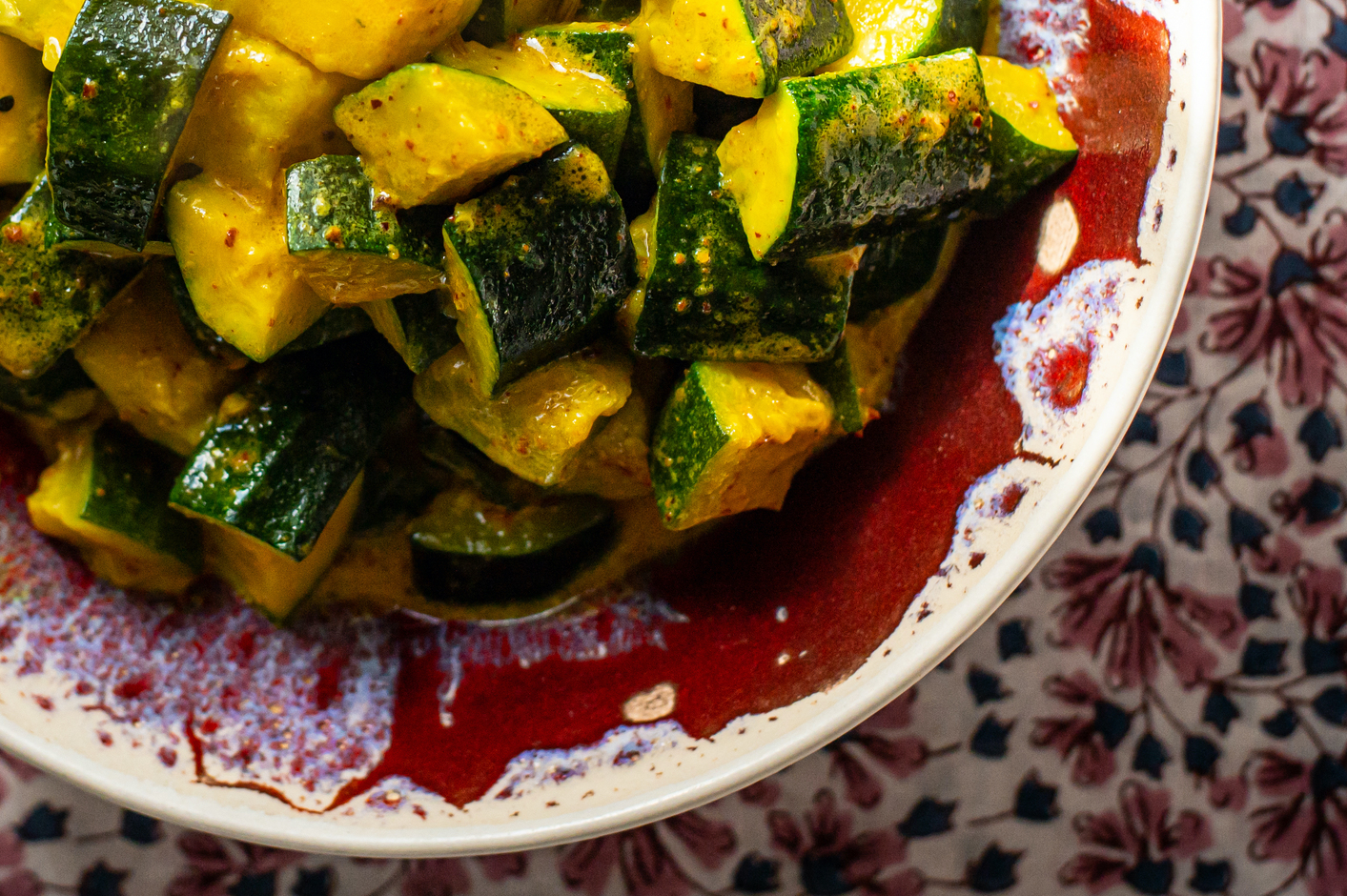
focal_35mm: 107
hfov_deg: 19.0
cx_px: 366
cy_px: 45
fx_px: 4001
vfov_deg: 12.7
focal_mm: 50
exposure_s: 1/2000
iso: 640
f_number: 3.5
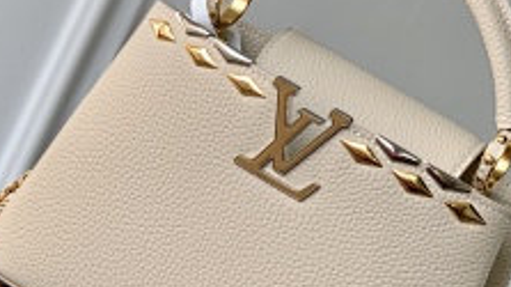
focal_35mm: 127
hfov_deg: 16.9
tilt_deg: -14.2
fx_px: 1719
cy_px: 230
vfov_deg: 9.5
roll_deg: -28.5
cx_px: 249
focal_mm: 6
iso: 16
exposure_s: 1/127
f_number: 2.4
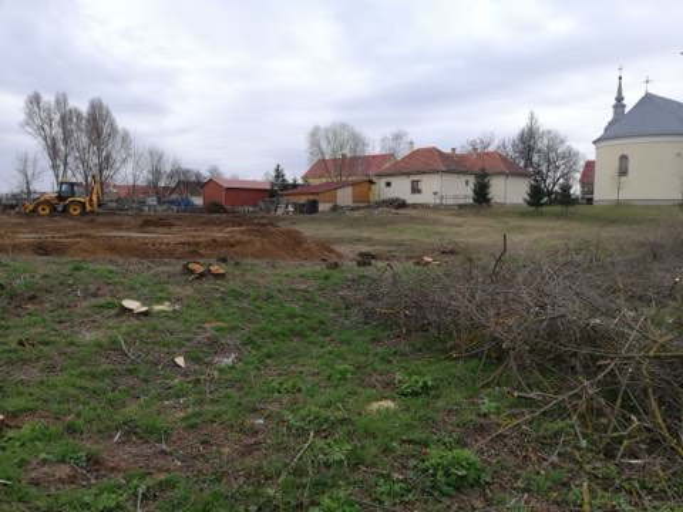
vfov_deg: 53.1
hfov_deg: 67.3
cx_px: 342
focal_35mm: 26
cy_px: 256
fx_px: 513
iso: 50
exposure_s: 1/235
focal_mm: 3.81
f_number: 2.2
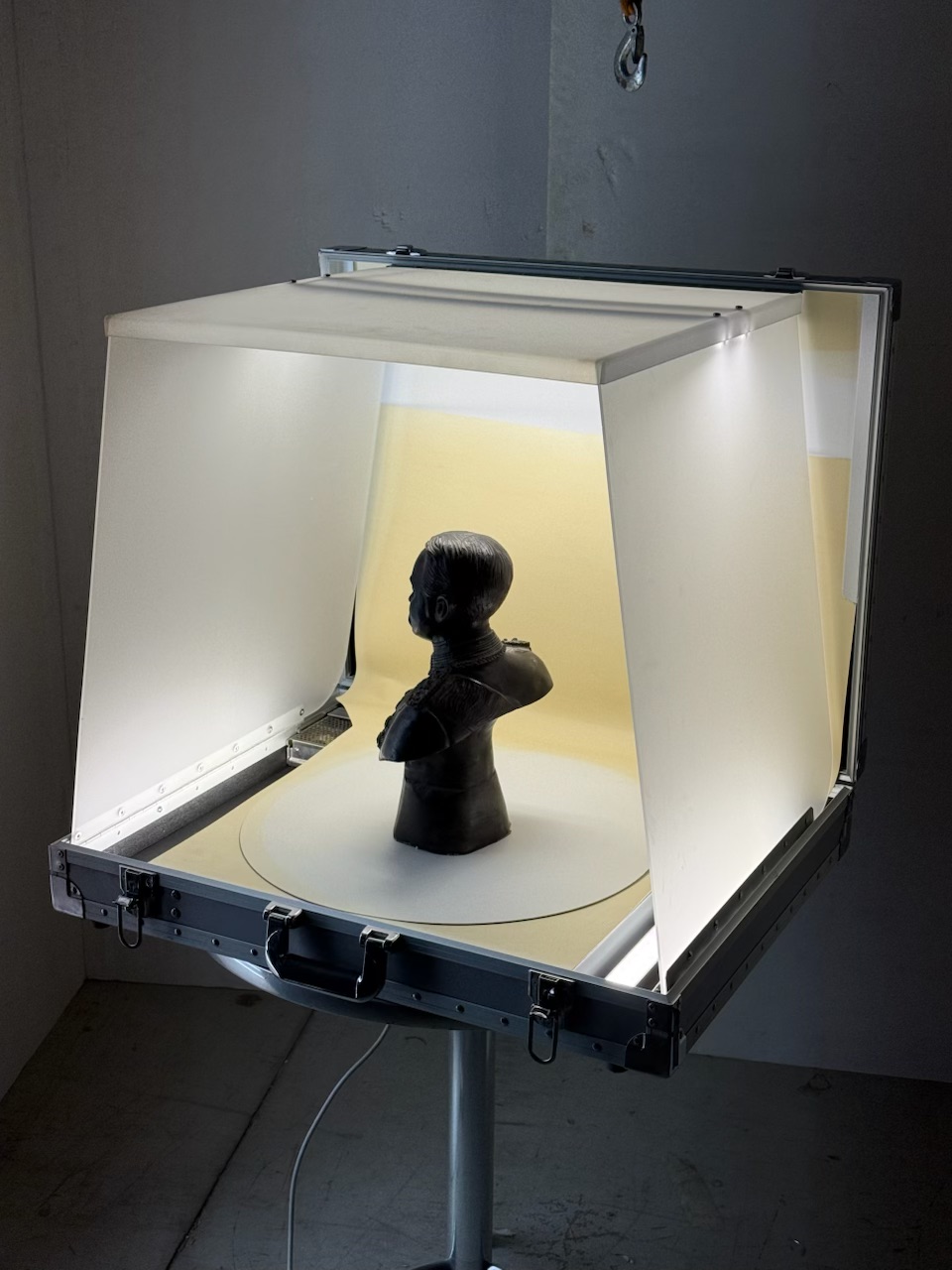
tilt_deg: -16.9
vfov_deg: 39.7
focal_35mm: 48
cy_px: 635
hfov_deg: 30.3
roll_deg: -0.2
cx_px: 476
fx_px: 1760
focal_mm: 6.76
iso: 64
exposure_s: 1/381
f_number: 1.78
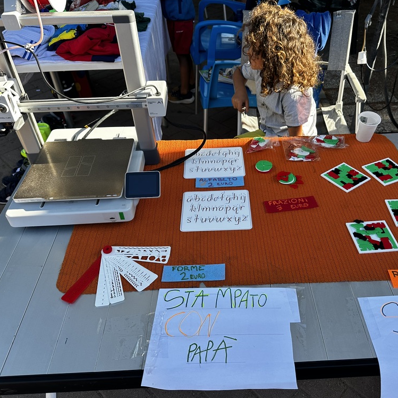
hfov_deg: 55.3
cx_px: 232
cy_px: 199
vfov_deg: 55.6
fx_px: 377
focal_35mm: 29
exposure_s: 1/623
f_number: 1.78
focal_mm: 6.86
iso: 80
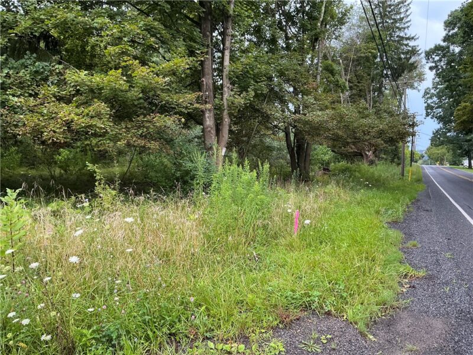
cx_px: 236
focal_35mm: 28
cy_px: 178
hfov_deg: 63.4
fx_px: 383
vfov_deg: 49.7
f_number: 1.8
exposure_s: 1/60
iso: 40
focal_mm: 3
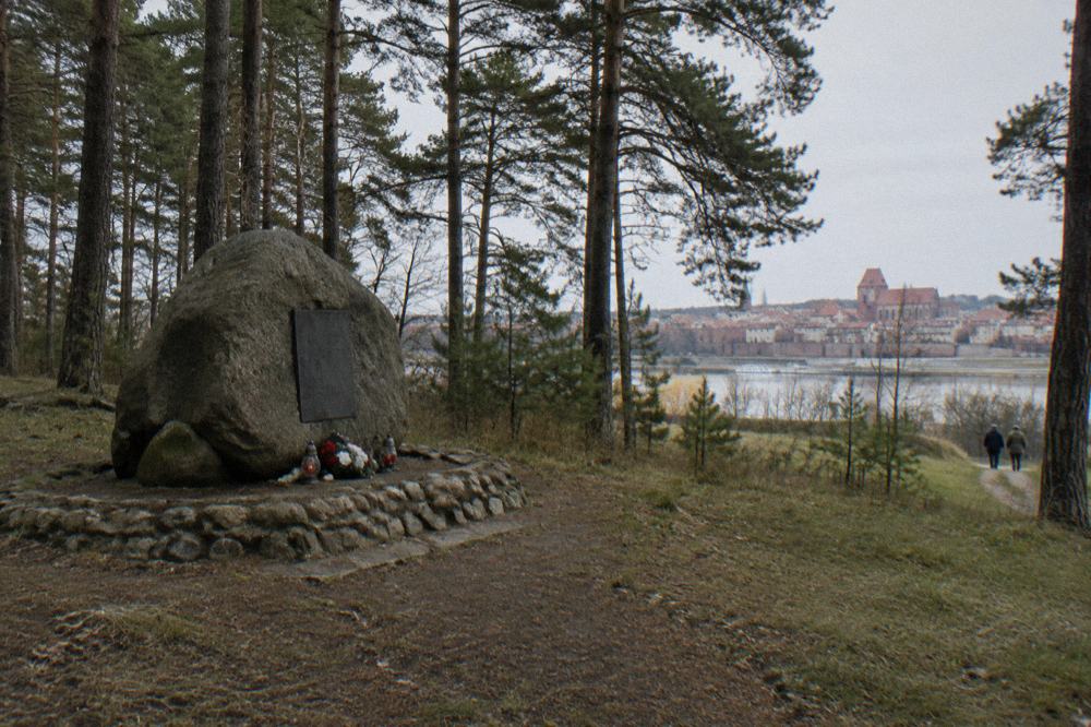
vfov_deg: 21.2
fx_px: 1939
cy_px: 364
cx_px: 546
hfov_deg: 31.4
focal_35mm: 64
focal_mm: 64
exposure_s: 1/800
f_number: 4
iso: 200
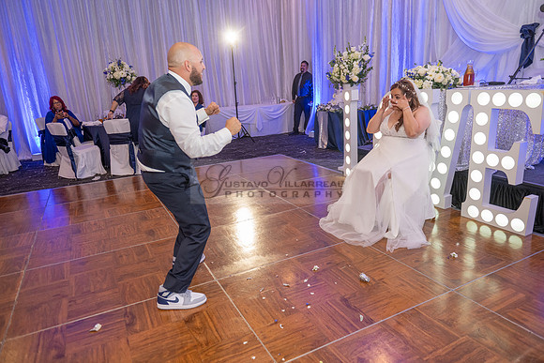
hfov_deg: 73.7
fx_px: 363
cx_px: 272
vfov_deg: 53.2
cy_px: 182
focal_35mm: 24
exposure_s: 1/200
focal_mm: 24
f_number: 3.5
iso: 1600
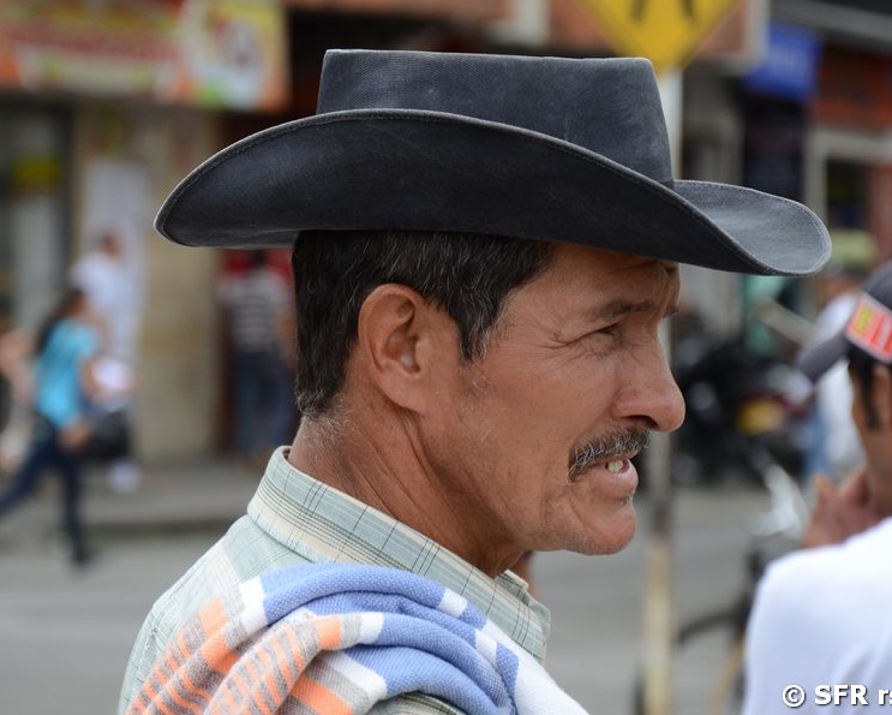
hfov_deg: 11.5
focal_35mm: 167
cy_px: 356
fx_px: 4410
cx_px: 395
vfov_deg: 9.3
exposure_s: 1/500
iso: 500
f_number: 5.6
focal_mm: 98
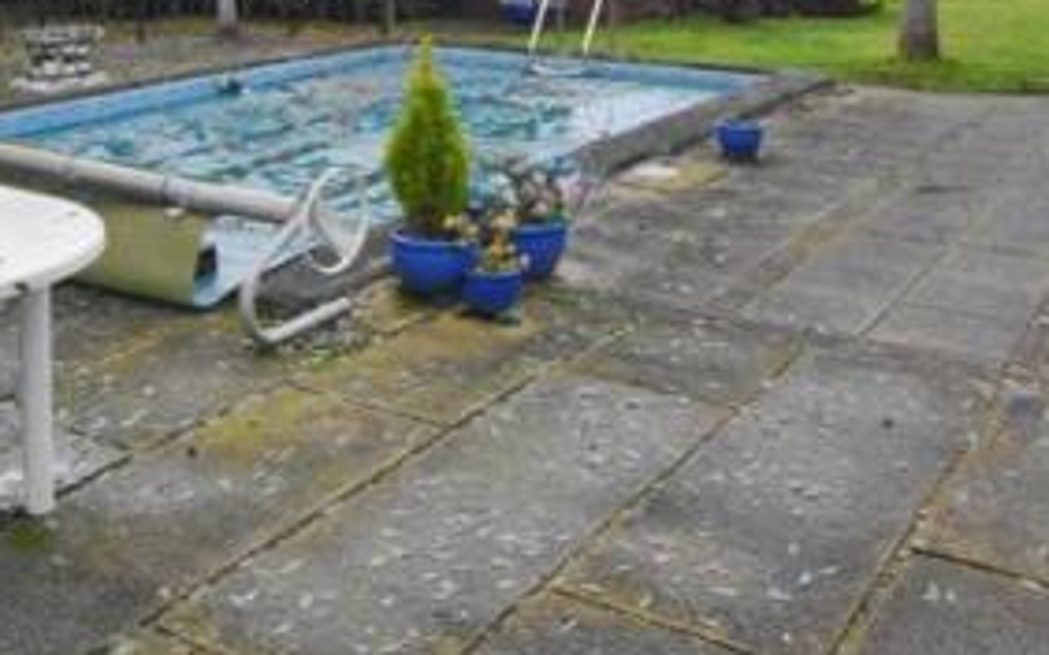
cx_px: 402
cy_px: -47
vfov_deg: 26.0
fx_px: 1320
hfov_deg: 43.1
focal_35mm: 46
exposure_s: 1/250
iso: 200
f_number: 6.3
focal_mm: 13
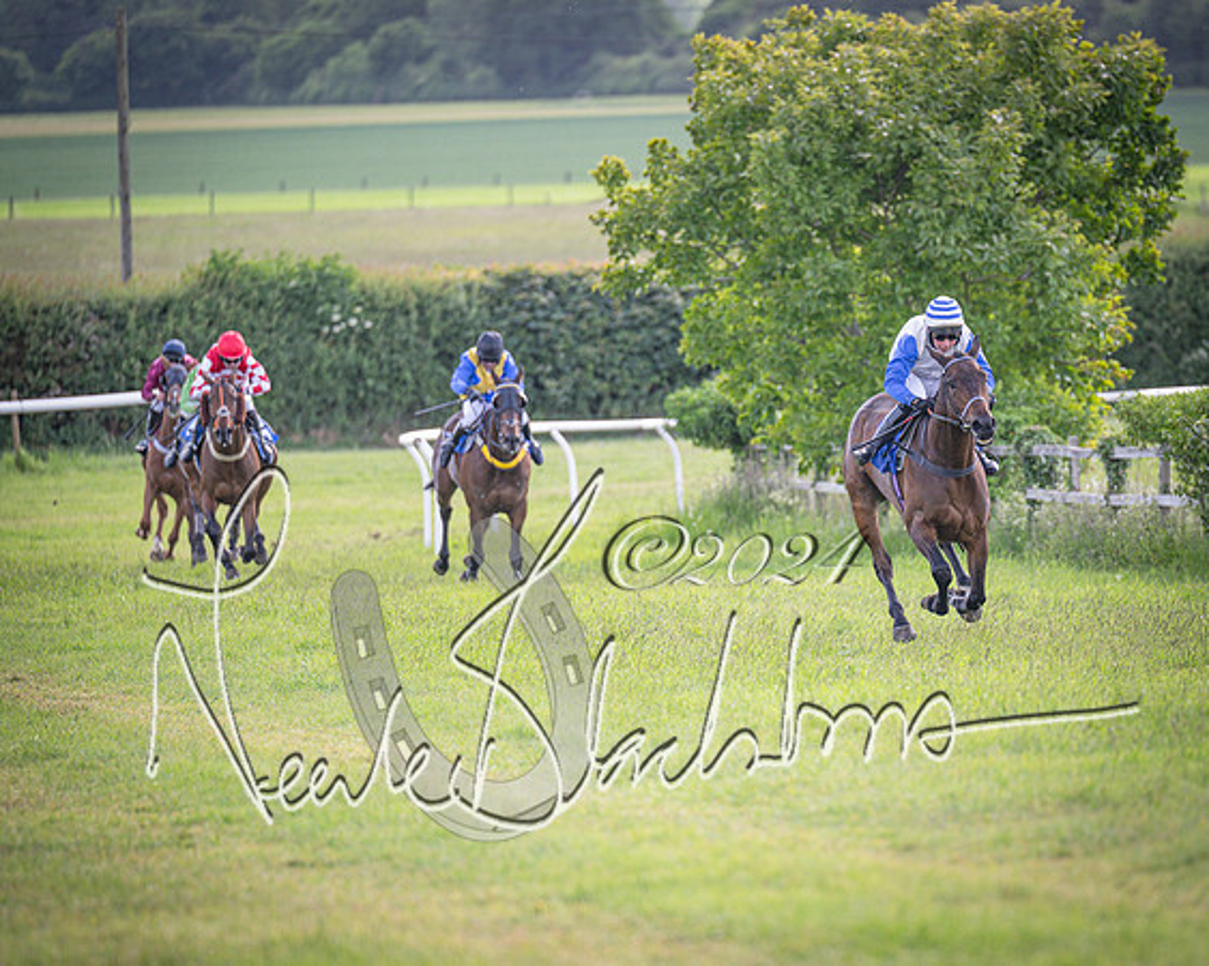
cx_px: 804
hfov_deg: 6.8
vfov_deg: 5.4
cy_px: 609
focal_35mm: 286
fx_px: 10233
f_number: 2.8
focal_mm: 200
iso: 640
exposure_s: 1/1600
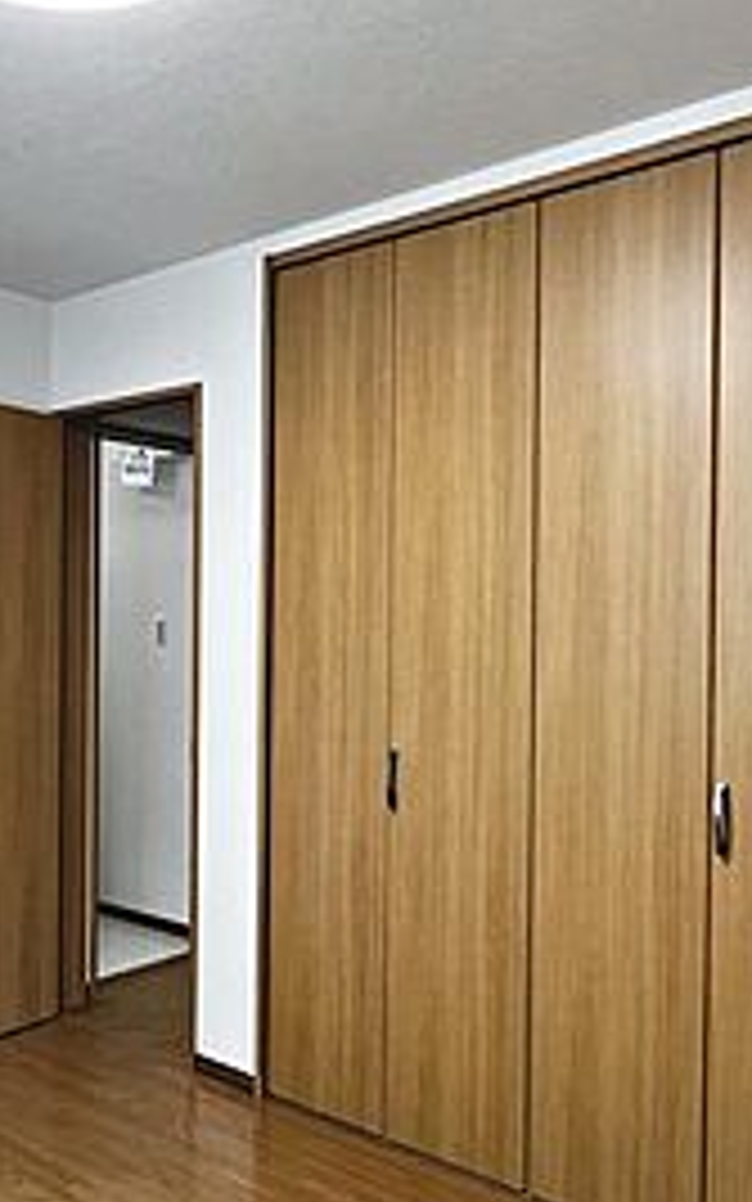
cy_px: 639
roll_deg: -0.5
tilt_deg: -0.2
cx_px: 329
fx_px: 1016
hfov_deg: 40.5
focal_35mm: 31
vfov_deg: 61.2
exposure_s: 1/120
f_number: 1.8
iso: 200
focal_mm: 1.57
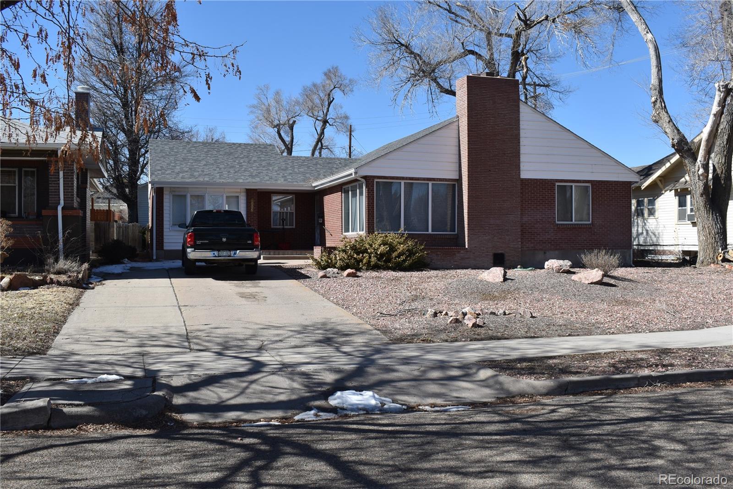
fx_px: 733
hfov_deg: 53.1
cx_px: 366
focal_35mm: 36
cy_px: 244
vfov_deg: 36.9
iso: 100
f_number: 9
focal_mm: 24
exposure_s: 1/320
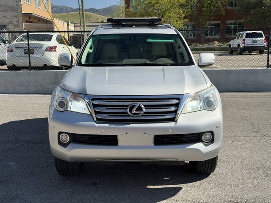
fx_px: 376
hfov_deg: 39.7
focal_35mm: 48
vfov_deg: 30.3
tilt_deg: -7.4
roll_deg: +1.5
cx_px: 136
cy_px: 102
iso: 80
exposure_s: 1/1642
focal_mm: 6.76
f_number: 1.78
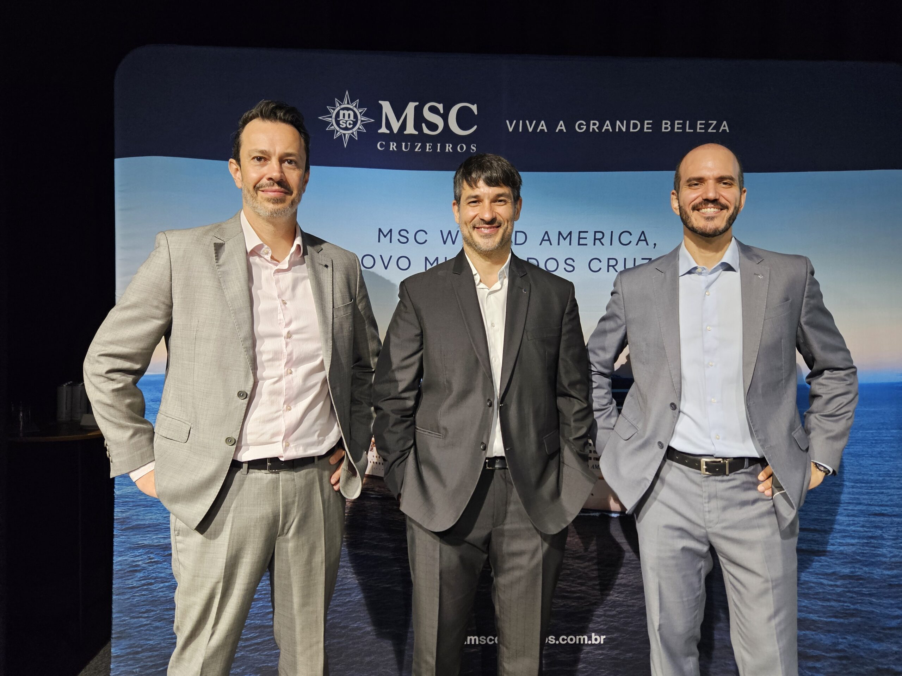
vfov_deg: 58.9
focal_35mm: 23
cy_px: 338
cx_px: 451
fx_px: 599
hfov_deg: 73.9
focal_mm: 5.4
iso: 200
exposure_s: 1/59
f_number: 1.8
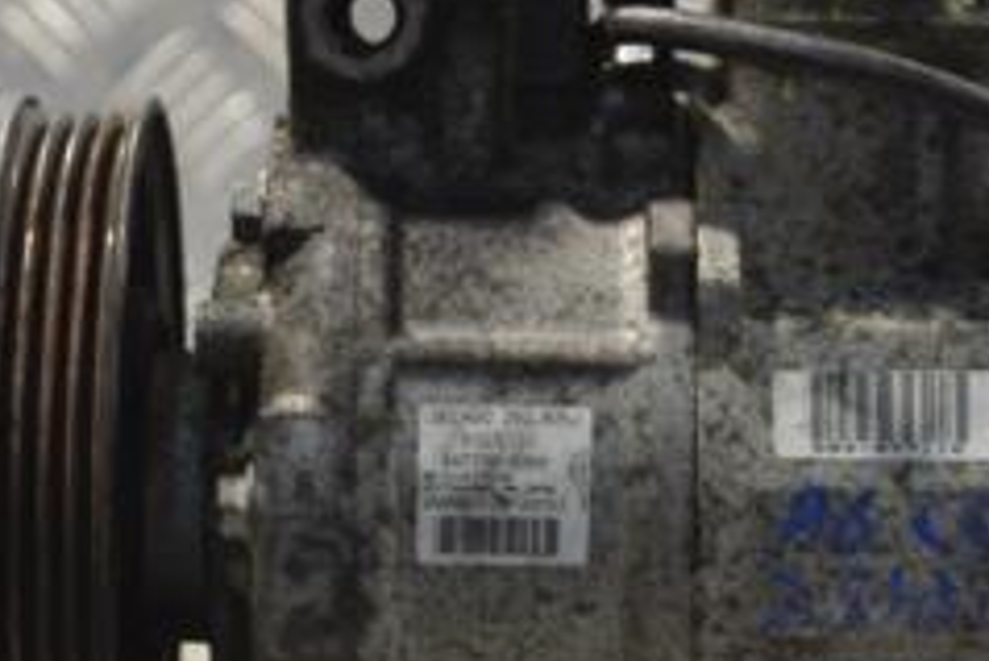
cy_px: 353
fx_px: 4151
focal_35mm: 151
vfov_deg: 9.1
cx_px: 673
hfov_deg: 13.6
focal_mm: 40
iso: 400
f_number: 5.3
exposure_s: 1/60
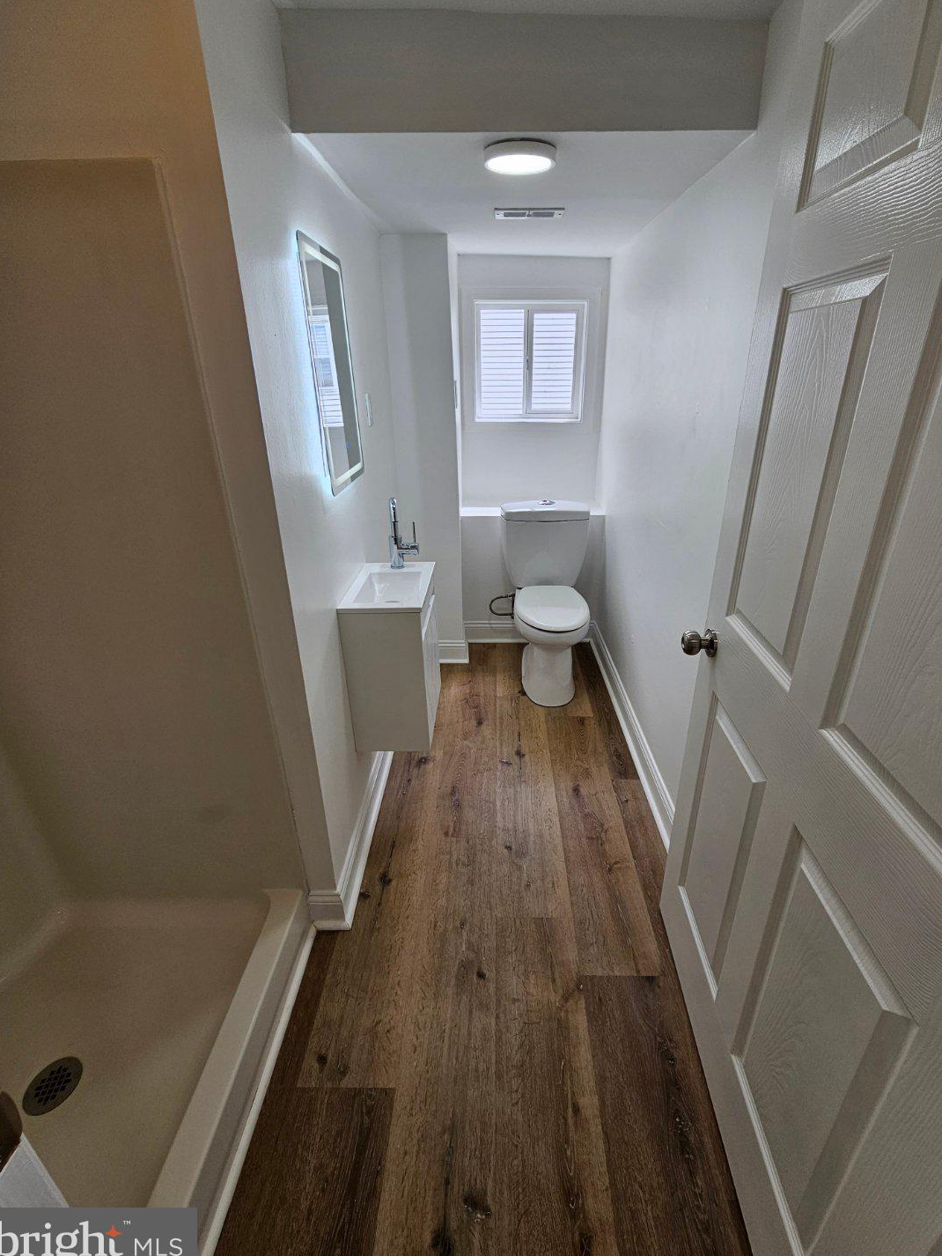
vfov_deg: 102.0
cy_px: 603
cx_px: 484
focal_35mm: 14
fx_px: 508
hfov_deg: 85.7
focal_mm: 2.2
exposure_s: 1/123
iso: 50
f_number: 2.2
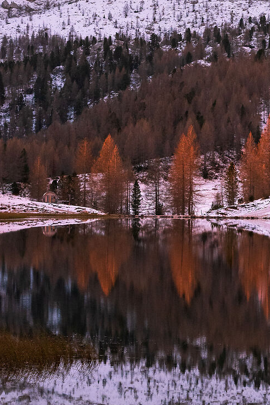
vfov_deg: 9.0
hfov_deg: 6.0
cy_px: 172
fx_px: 2577
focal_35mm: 229
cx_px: 267
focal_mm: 70
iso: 1000
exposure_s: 1/200
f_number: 9
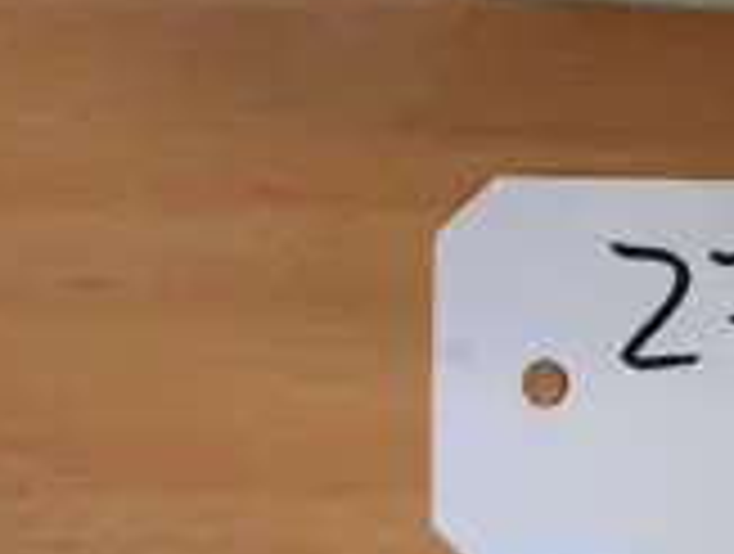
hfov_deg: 19.2
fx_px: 1998
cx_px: 955
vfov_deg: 15.6
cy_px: 32
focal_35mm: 94
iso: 400
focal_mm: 5.8
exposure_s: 1/60
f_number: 3.5
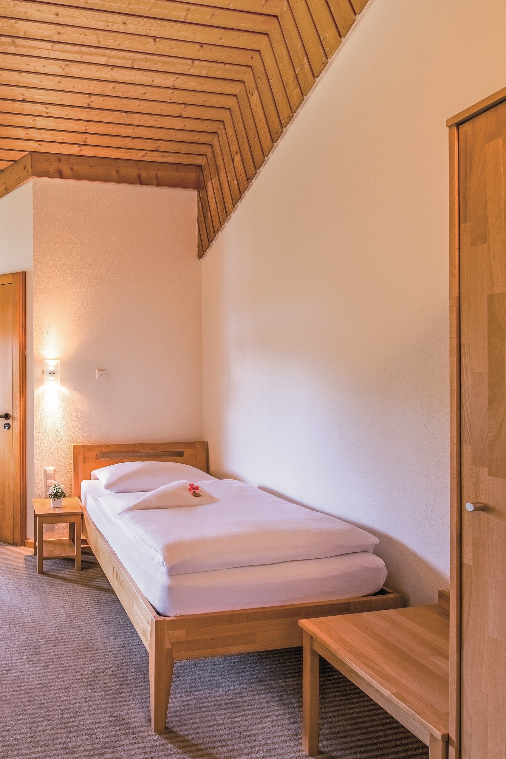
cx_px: 44
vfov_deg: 78.6
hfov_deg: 50.3
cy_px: 371
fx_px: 464
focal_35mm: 22
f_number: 8
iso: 200
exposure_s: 1/640
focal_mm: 14
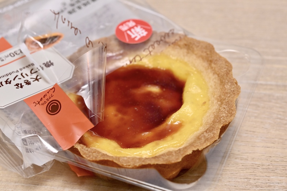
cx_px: 144
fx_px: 478
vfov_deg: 22.6
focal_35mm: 60
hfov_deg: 33.4
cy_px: 96
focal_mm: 60
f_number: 9
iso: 6400
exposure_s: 1/160
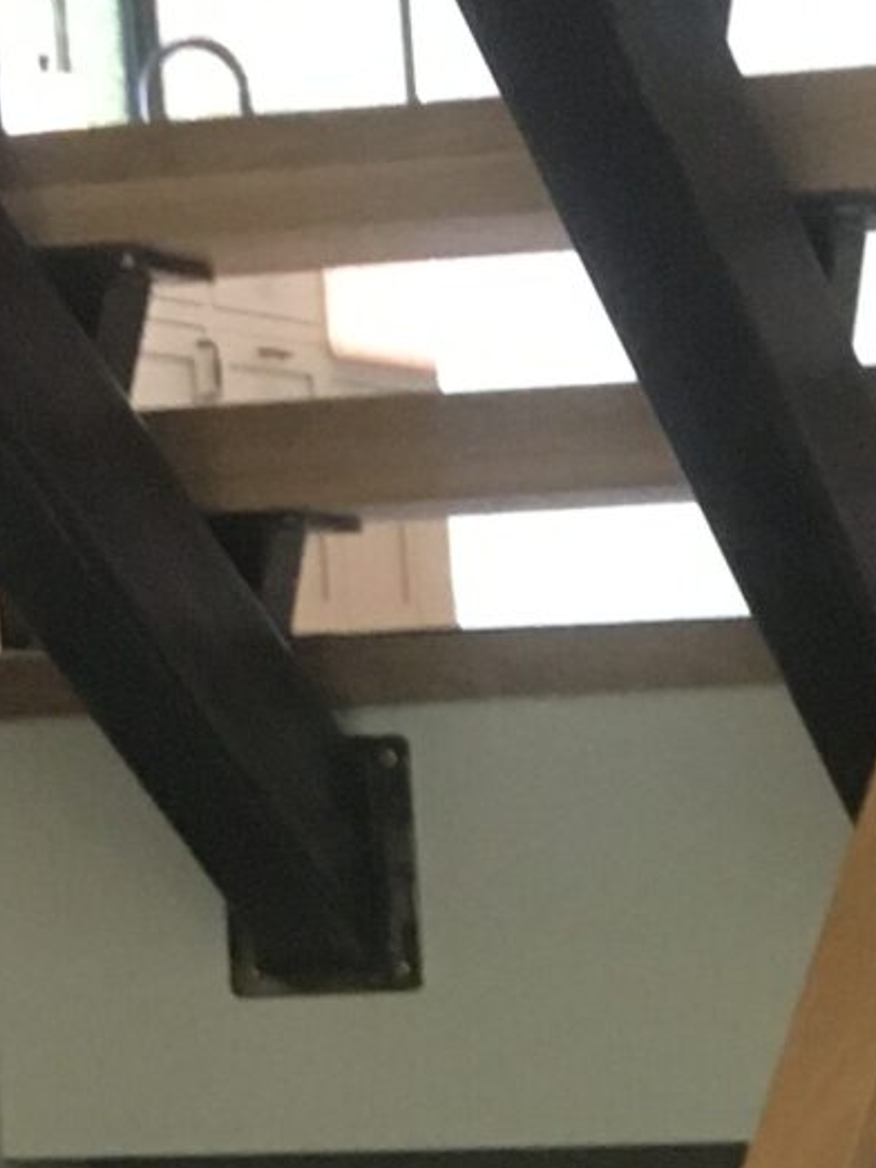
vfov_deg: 13.3
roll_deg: +2.9
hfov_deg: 10.3
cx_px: 945
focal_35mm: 142
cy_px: 1610
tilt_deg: -10.5
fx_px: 4793
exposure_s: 1/15
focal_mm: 4.15
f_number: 2.2
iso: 200
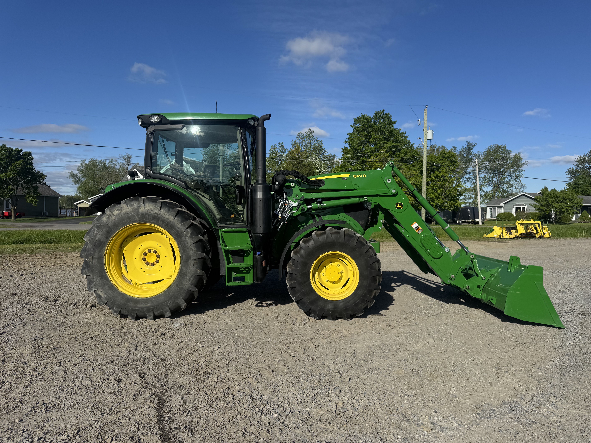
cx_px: 296
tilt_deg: -1.7
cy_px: 222
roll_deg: +0.2
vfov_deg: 56.8
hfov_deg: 71.6
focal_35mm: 24
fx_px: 410
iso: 80
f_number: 1.78
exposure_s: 1/5814
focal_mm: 6.76
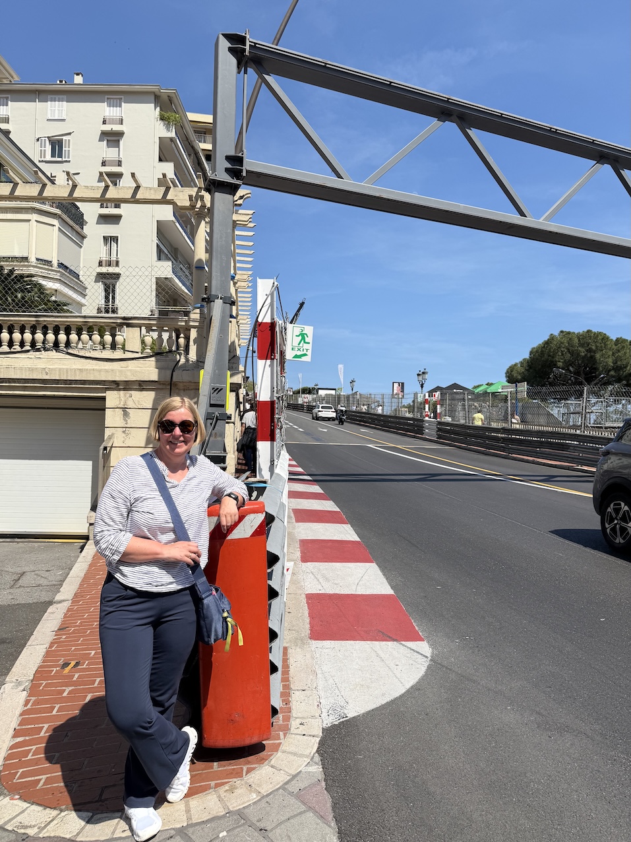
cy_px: 421
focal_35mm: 24
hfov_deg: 56.8
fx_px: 583
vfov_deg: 71.6
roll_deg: -1.5
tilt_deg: +2.1
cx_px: 316
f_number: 1.78
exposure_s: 1/6711
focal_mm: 6.76
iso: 80
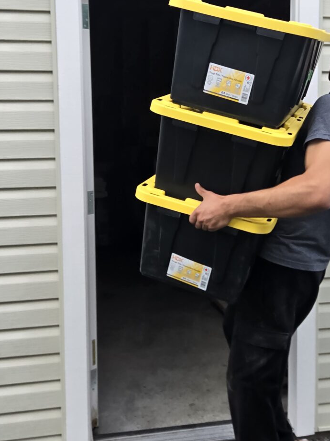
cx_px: 248
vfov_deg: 39.2
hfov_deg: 29.8
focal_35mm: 48
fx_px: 610
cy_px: 151
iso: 160
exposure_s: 1/180
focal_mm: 5.4
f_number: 1.8
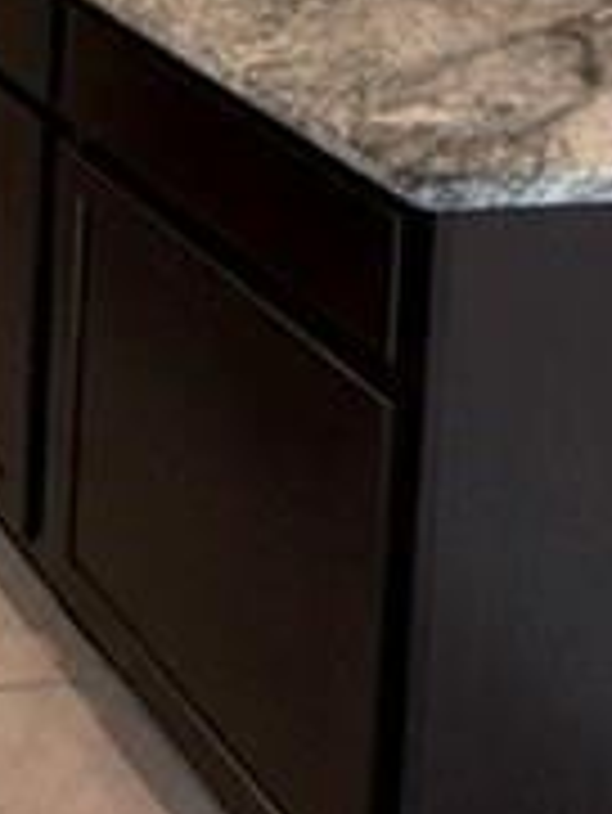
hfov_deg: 14.9
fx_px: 1860
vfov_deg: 20.0
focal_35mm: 79
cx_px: -644
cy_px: -526
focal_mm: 2.22
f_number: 2.2
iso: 200
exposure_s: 1/60
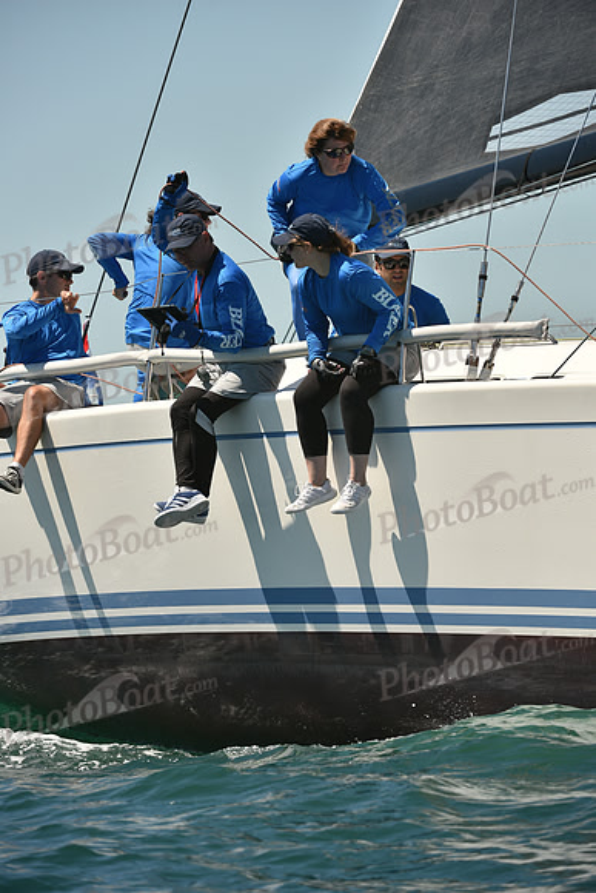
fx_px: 5956
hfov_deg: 5.7
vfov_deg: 8.6
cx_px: 298
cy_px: 446
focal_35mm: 240
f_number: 7.1
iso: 250
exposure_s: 1/1250
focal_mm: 240
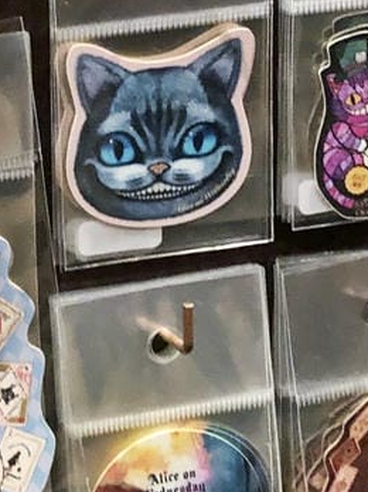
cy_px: 223
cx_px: -177
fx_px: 1830
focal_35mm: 129
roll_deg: -1.9
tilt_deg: -39.0
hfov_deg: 11.1
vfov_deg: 15.3
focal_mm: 3.99
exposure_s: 1/4
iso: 100
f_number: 1.8
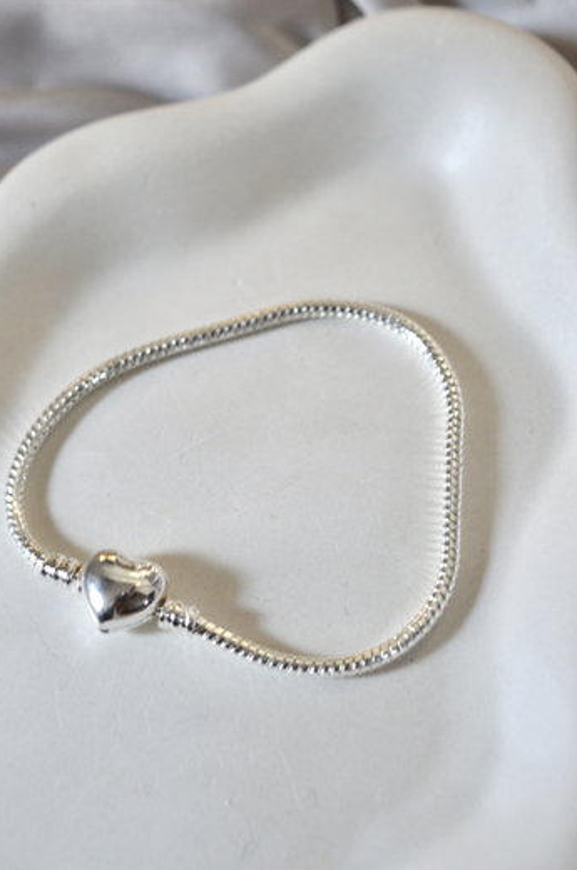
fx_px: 1761
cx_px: 244
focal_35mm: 73
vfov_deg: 27.7
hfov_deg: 18.6
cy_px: 445
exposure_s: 1/40
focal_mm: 42
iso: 800
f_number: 5
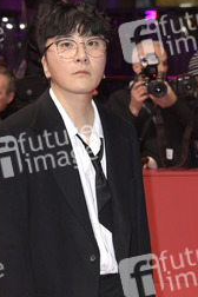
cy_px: 212
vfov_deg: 15.7
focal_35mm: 130
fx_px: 1072
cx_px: 72
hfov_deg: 10.5
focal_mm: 82
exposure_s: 1/250
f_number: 6.3
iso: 1250
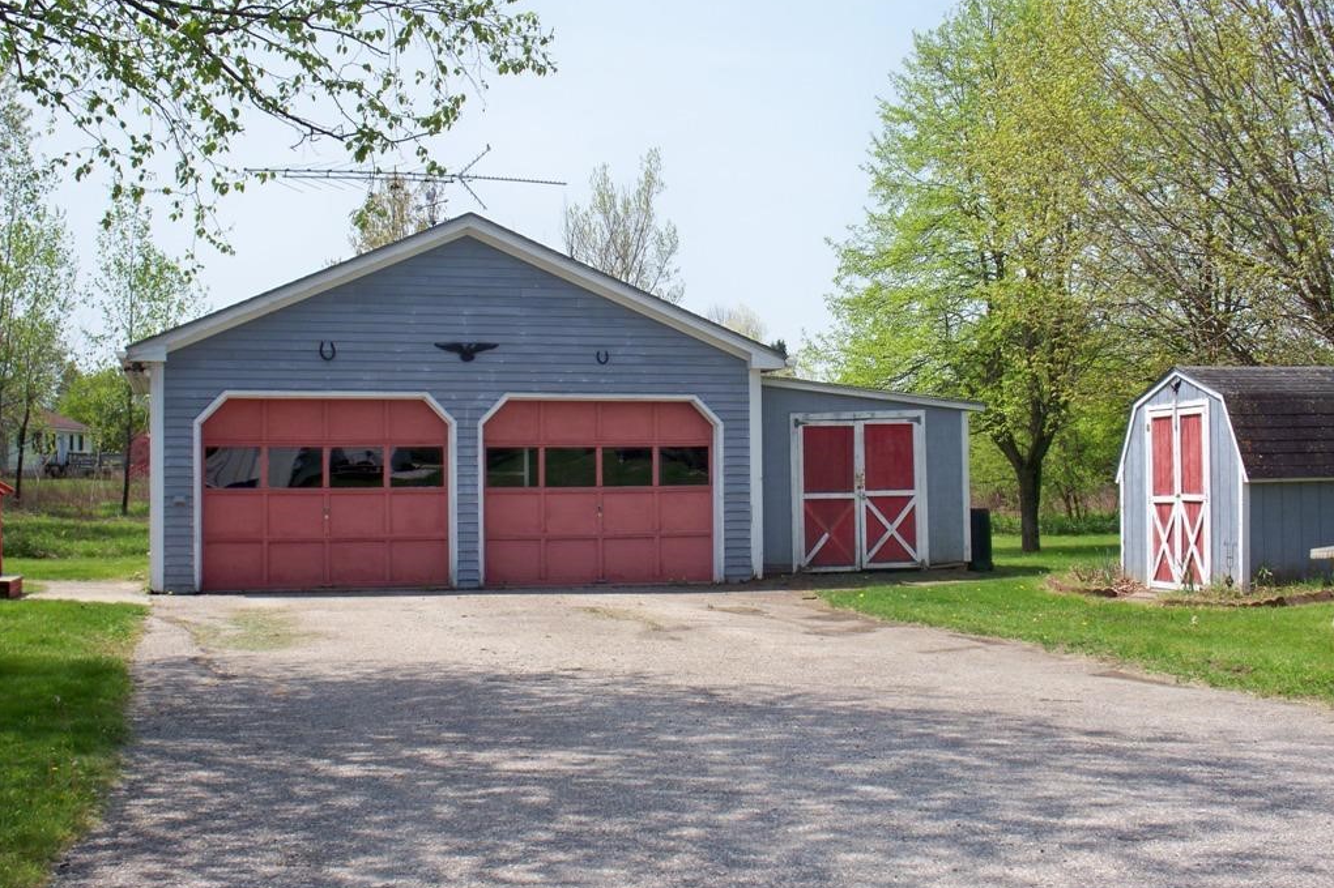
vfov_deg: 28.1
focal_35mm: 48
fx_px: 1778
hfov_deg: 41.1
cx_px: 666
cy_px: 423
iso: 80
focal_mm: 9.86
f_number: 5.1
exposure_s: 1/320
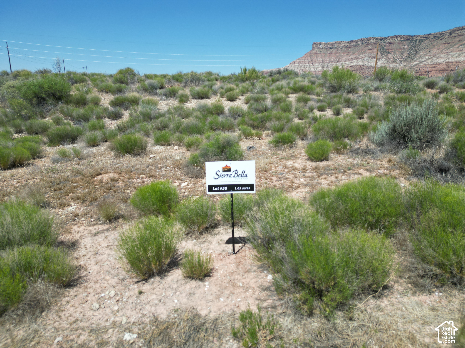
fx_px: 322
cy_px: 174
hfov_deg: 71.6
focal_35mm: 24
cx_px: 232
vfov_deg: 56.8
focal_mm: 6.72
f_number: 1.7
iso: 100
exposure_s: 1/2500
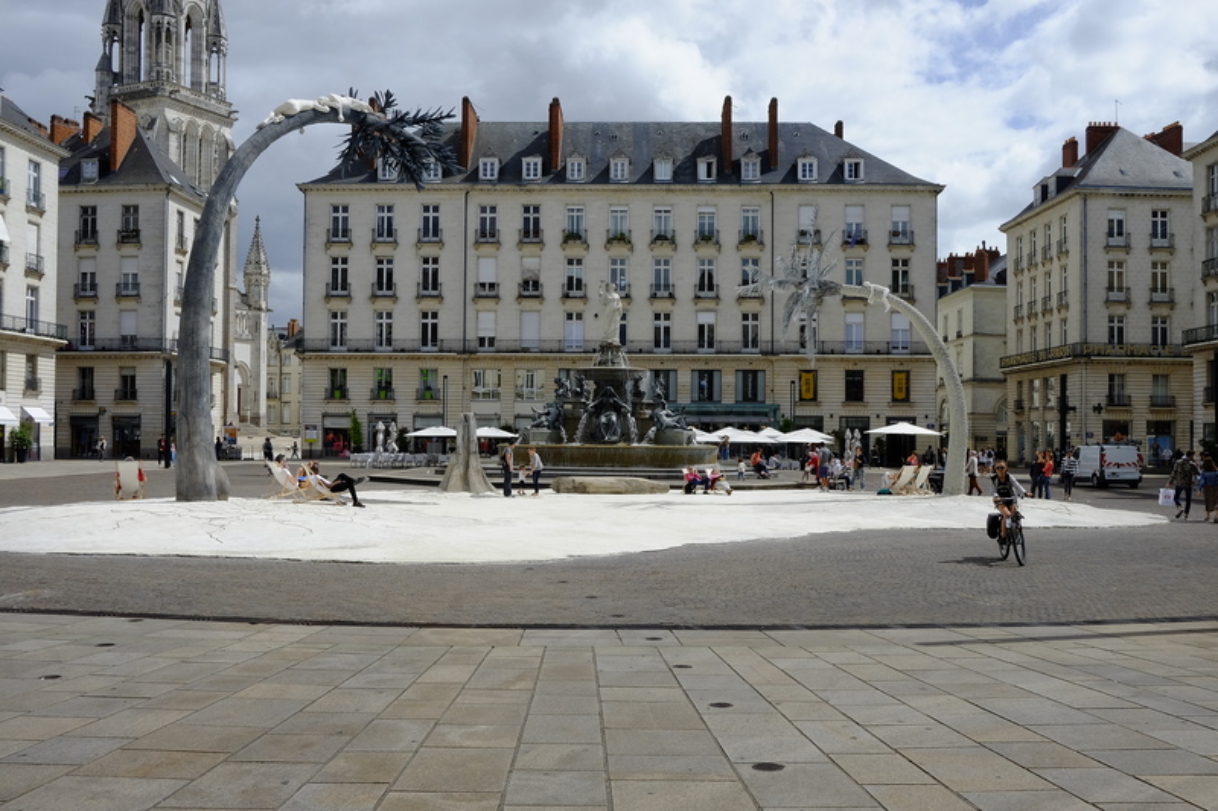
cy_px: 406
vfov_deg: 37.8
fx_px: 1184
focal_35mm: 35
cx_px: 609
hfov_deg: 54.4
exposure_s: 1/80
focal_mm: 23
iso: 400
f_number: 16
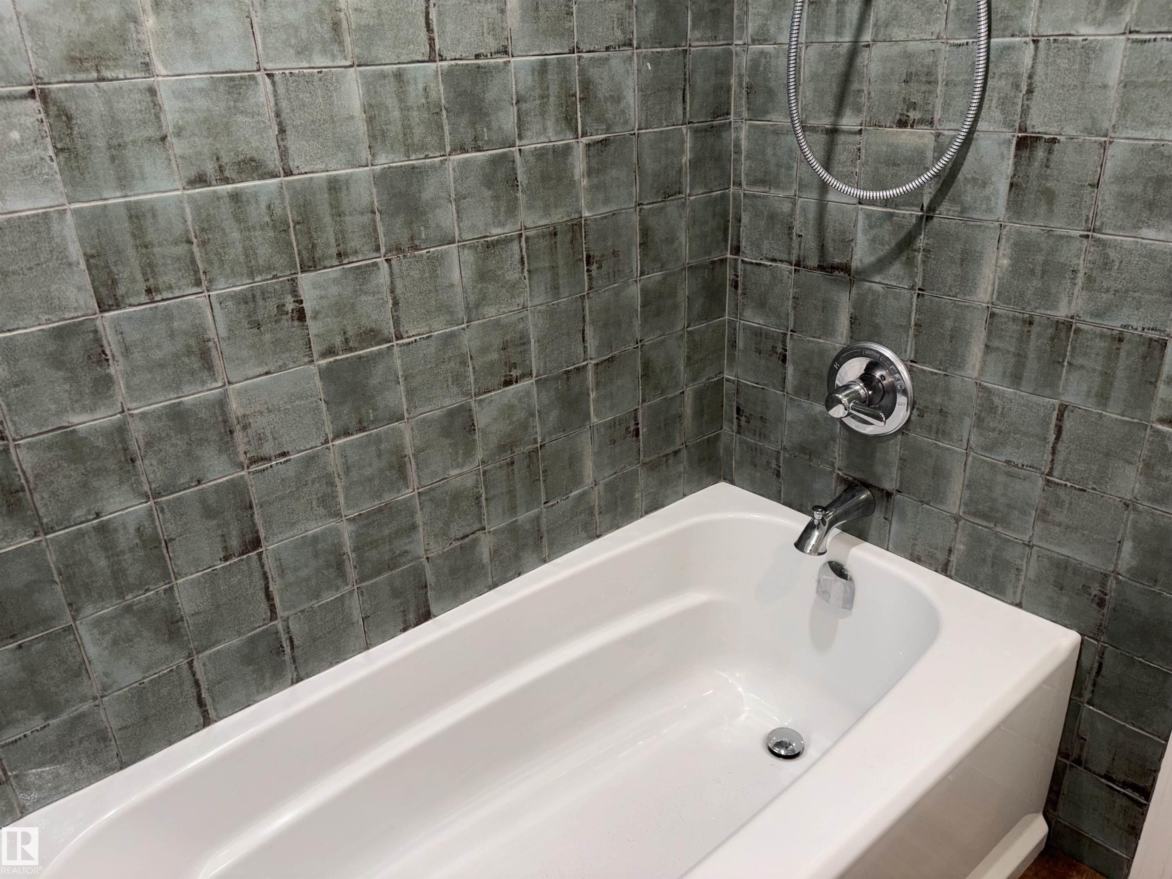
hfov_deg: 67.3
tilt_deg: -24.4
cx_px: 586
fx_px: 880
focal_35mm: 26
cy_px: 440
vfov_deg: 53.1
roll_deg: +3.3
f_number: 1.6
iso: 40
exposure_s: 1/20
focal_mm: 5.96
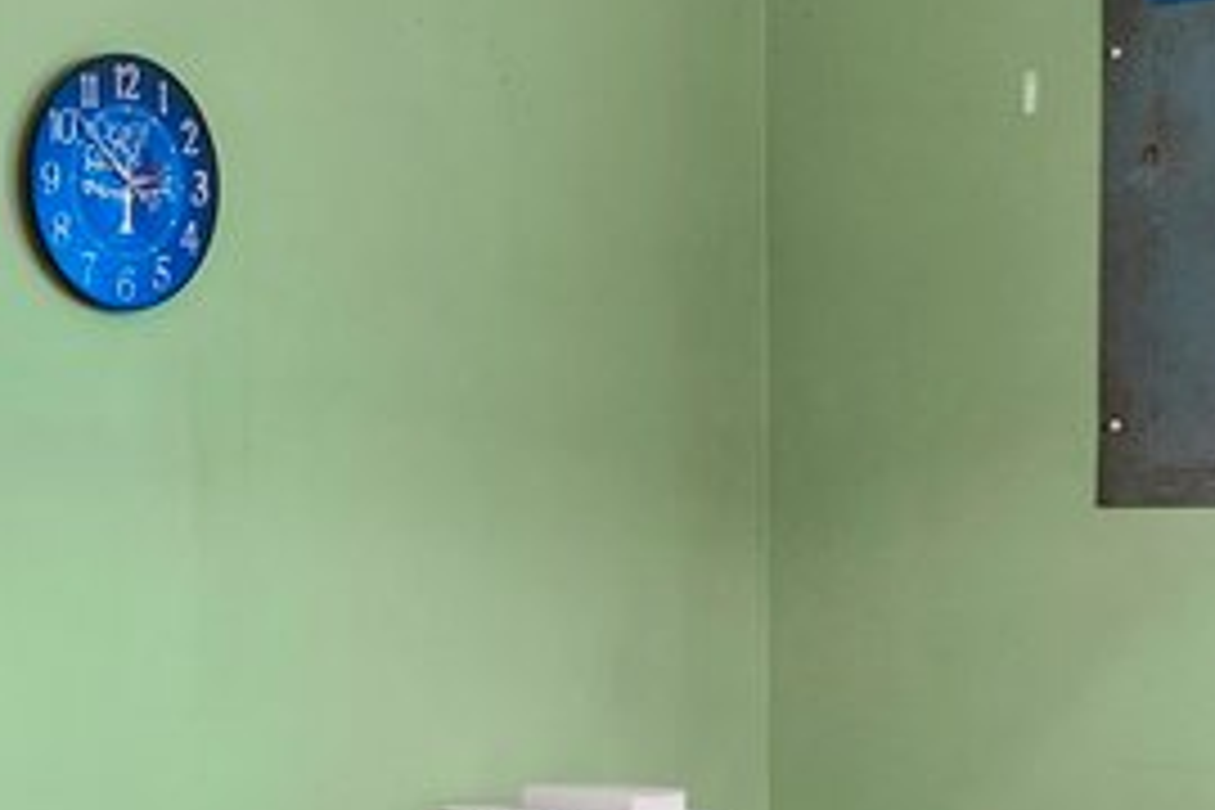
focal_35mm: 106
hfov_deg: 18.7
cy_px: 425
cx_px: -9
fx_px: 3577
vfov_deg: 12.9
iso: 160
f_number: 6.3
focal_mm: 14
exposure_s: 5
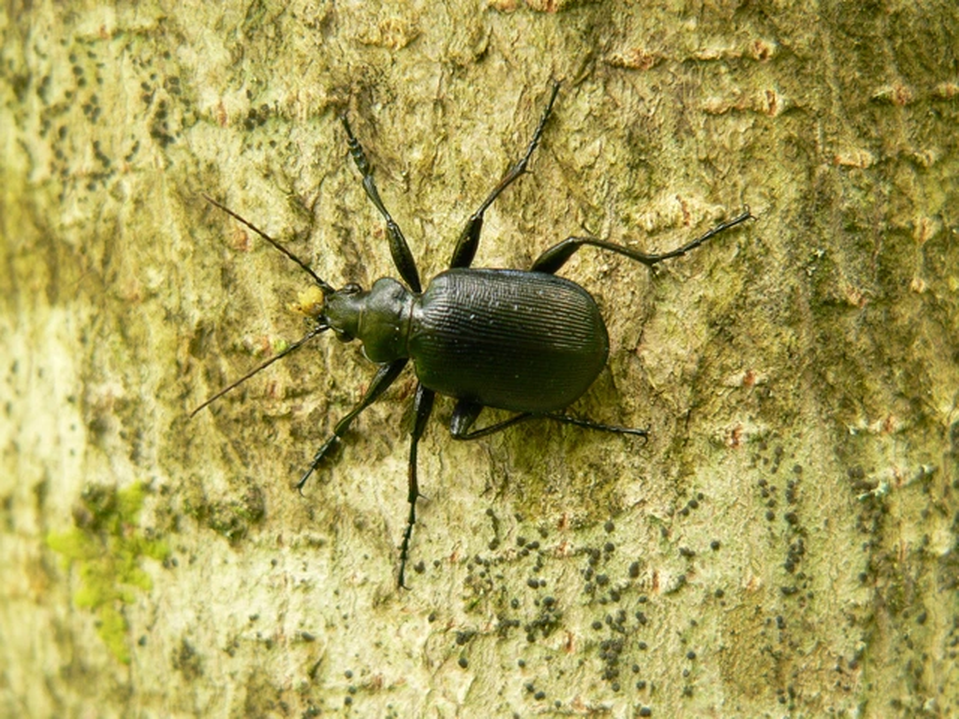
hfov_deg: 25.3
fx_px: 2133
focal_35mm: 77
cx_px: 480
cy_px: 360
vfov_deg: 19.1
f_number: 2.8
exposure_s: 1/60
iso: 200
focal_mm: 12.8
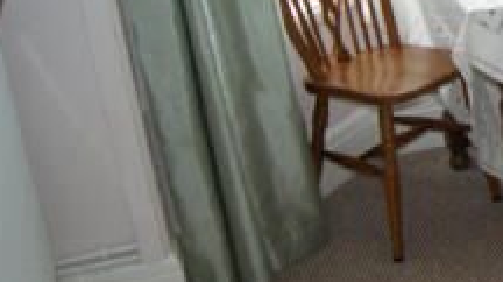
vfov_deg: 13.8
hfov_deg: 21.1
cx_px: 748
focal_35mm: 86
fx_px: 1146
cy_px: 3
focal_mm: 18
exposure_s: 1/160
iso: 400
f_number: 4
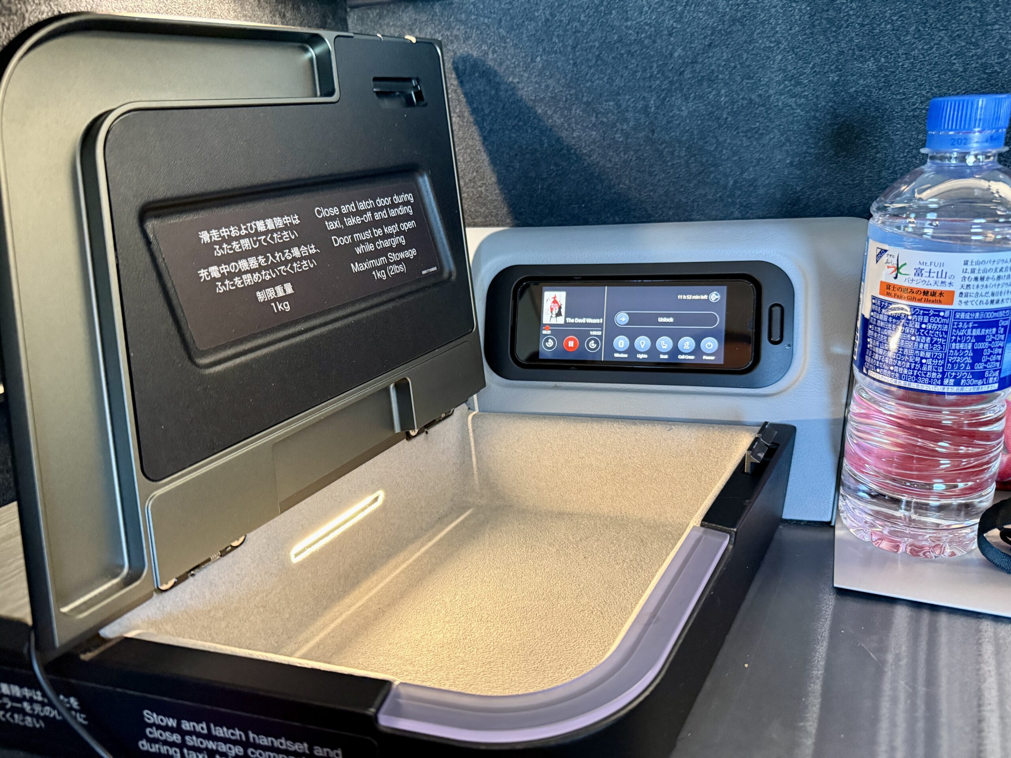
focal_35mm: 24
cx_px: 506
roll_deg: -2.1
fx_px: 701
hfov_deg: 71.6
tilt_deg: -23.3
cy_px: 379
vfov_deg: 56.8
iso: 800
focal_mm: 6.76
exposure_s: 1/54
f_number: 1.78
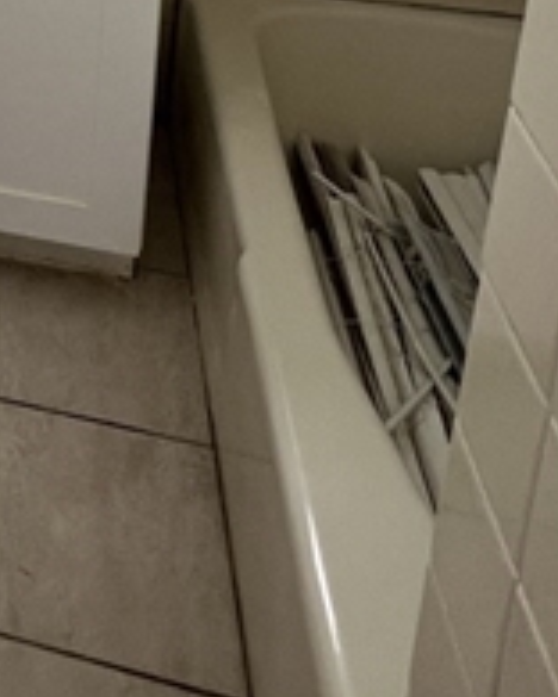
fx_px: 1032
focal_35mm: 50
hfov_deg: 24.5
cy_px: -318
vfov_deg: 27.4
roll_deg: -0.5
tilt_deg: -12.2
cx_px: -247
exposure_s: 1/99
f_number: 1.8
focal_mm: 1.57
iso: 64
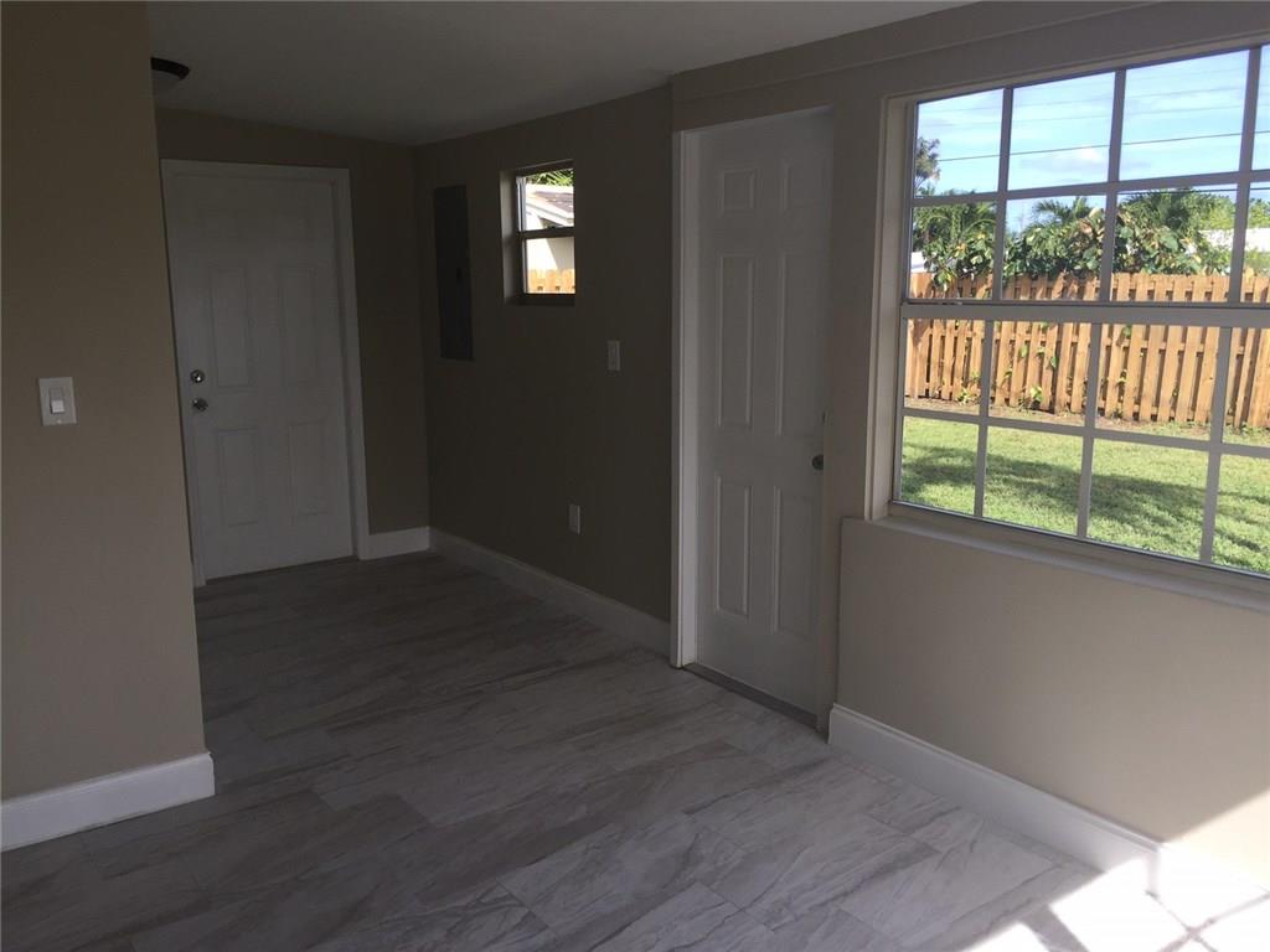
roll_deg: -0.1
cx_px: 635
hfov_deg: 61.7
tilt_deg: -11.0
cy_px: 476
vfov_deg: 48.2
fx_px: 1064
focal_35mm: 29
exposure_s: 1/350
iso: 32
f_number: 2.2
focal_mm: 4.15
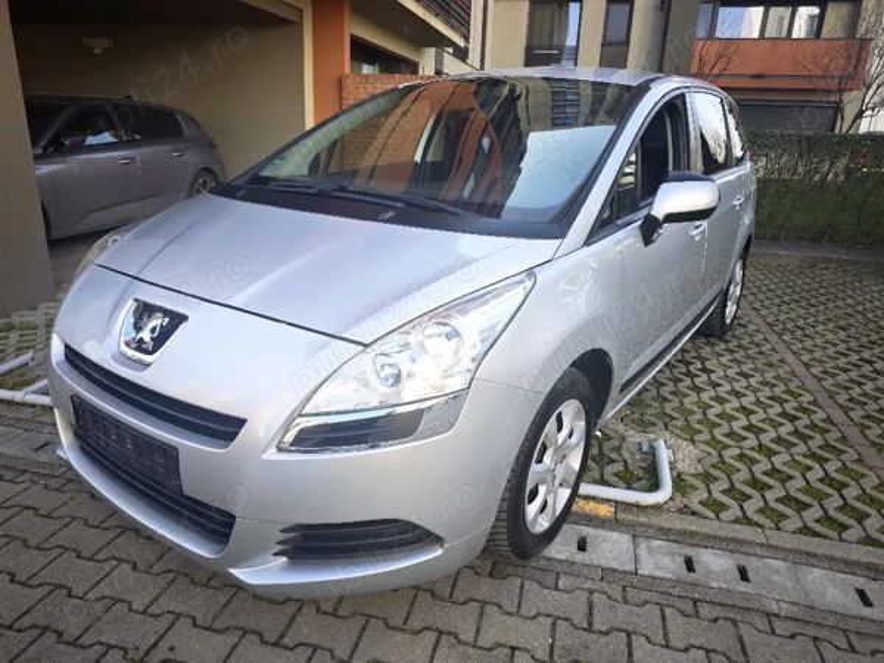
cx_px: 442
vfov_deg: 58.9
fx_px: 587
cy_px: 332
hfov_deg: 73.9
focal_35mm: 23
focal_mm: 6.55
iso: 50
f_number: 1.62
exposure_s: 1/323
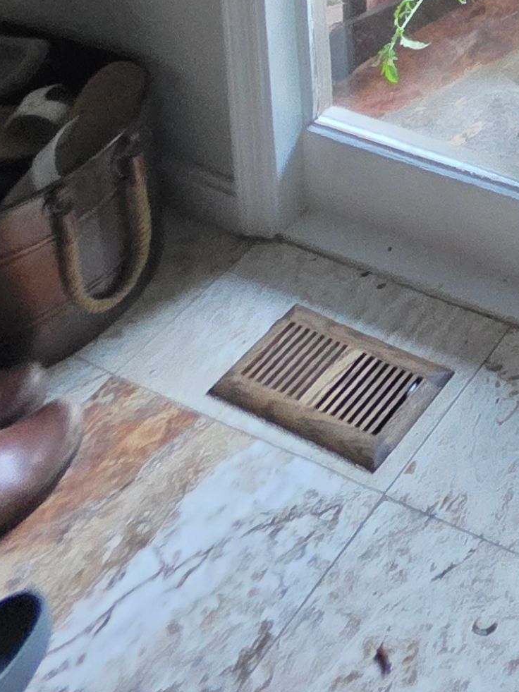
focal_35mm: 53
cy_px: -537
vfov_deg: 22.4
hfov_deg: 19.9
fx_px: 1059
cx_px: 939
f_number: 1.9
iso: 1000
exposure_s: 1/60
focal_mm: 2.2
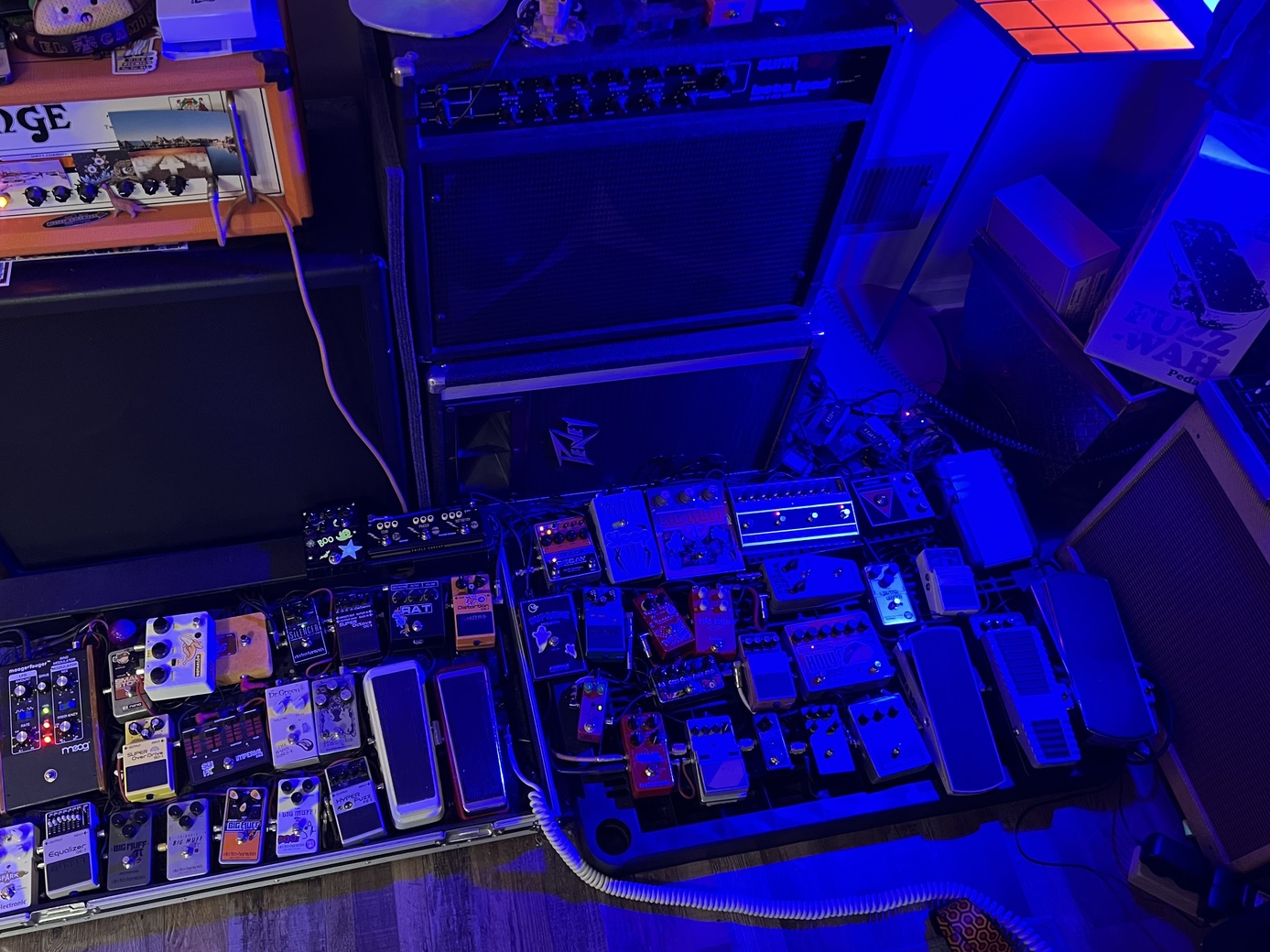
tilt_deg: -56.1
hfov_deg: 59.7
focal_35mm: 30
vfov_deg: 46.8
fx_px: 1101
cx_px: 538
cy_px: 464
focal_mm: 5.7
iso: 640
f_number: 1.5
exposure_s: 1/40
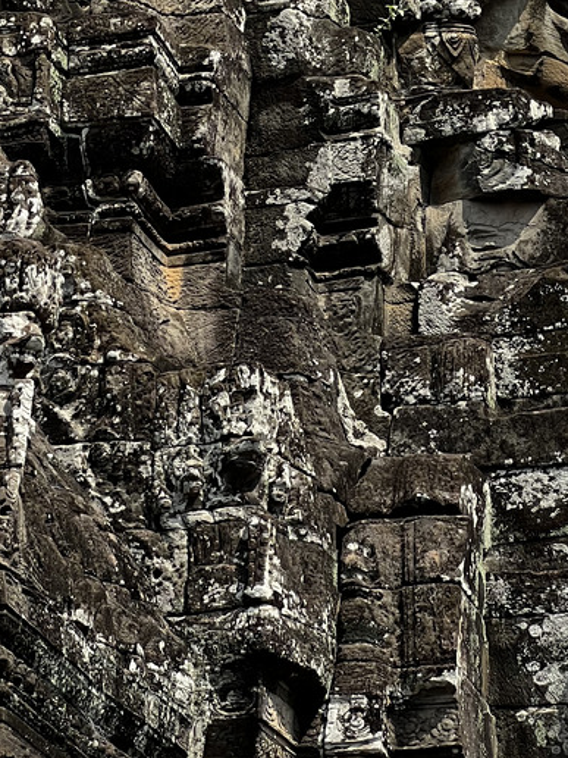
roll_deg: +1.5
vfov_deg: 10.9
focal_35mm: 179
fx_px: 3916
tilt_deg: +28.4
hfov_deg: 8.3
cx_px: 81
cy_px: -95
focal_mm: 9
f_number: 2.8
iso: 32
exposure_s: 1/521
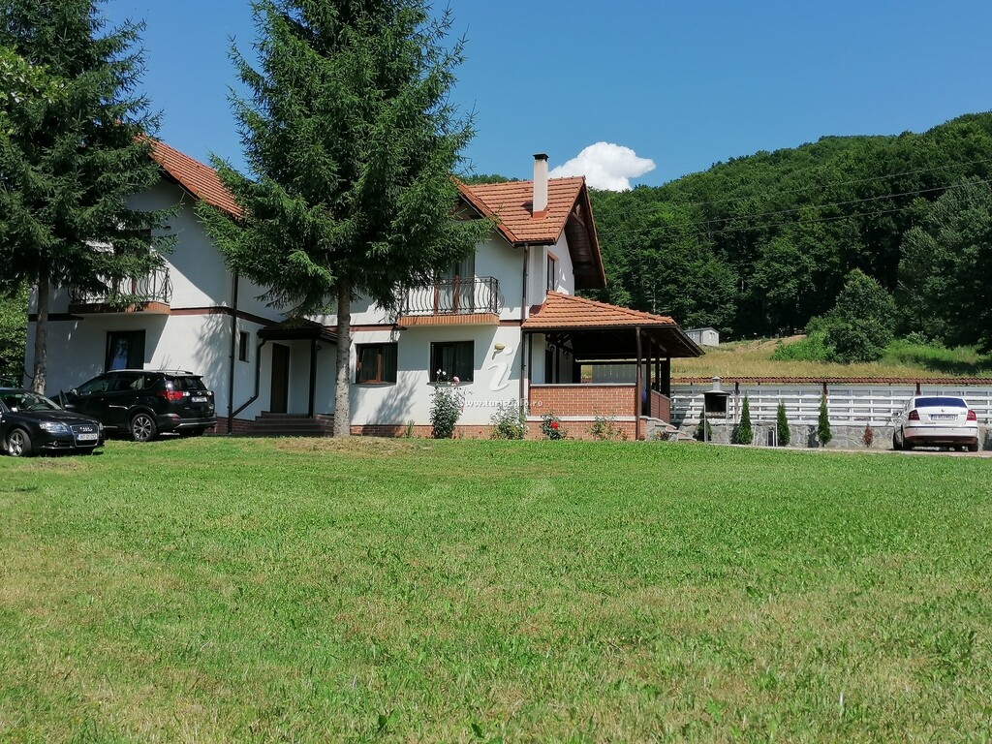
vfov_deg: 39.7
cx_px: 496
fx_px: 1032
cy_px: 372
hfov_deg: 51.4
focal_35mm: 36
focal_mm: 4.75
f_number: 1.8
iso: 50
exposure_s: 1/2016
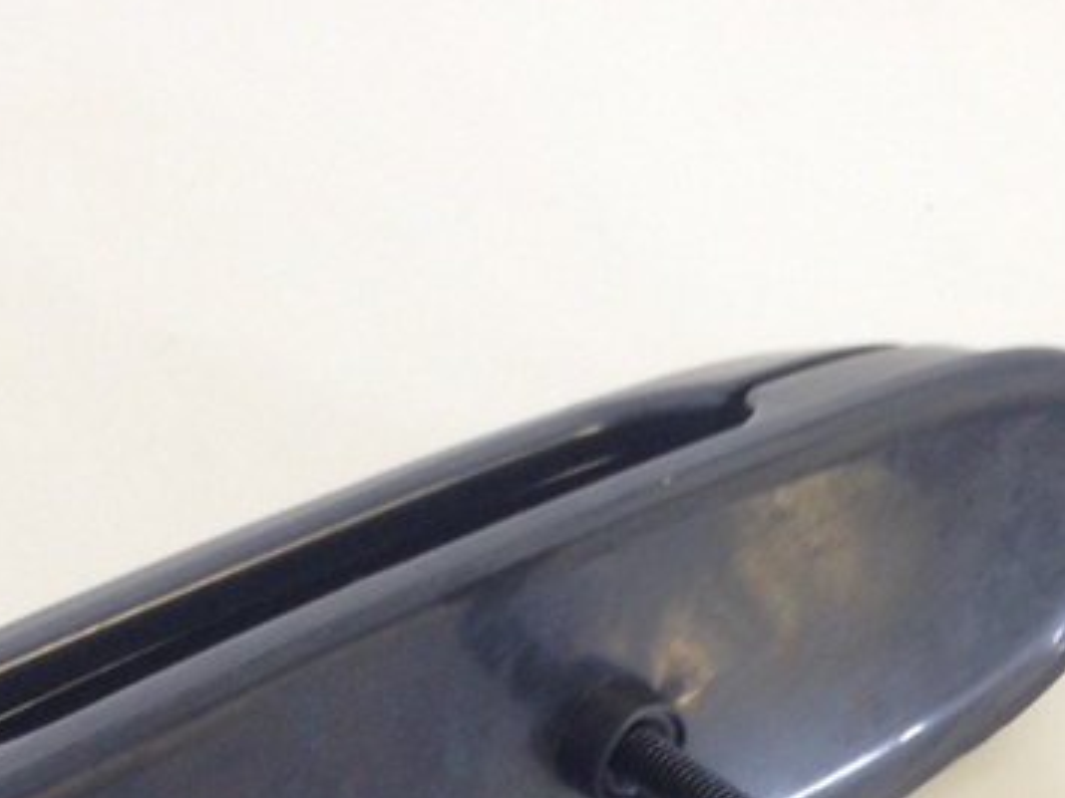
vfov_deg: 14.7
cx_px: 574
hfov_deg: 20.6
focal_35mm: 95
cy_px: 1121
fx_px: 2923
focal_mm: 4.12
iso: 160
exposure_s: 1/20
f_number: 2.4
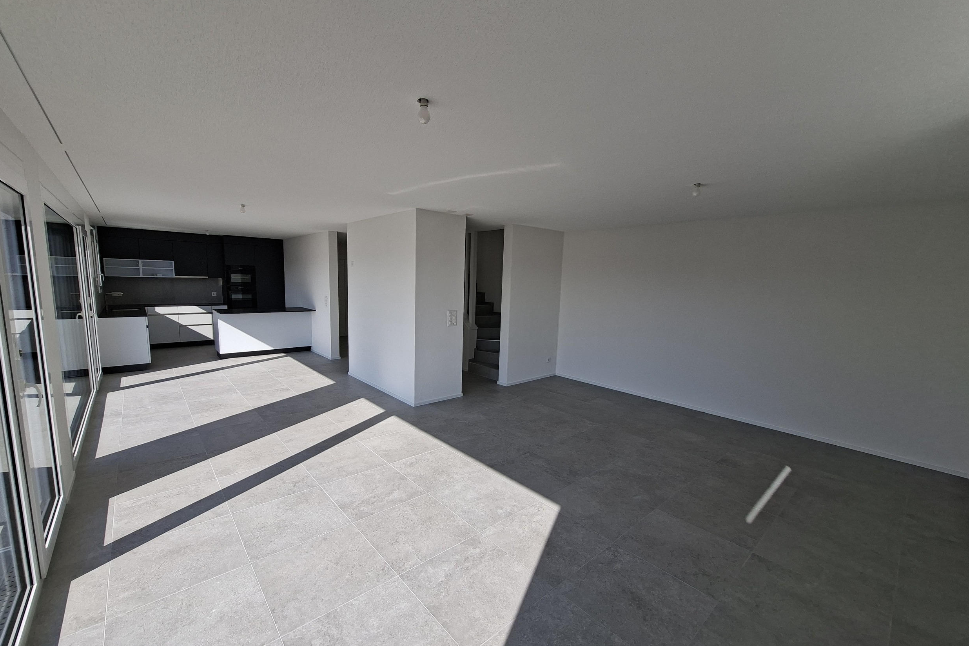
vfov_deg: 81.2
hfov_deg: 104.2
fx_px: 377
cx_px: 478
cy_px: 324
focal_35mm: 14
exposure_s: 1/585
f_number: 2.2
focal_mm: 1.74
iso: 40
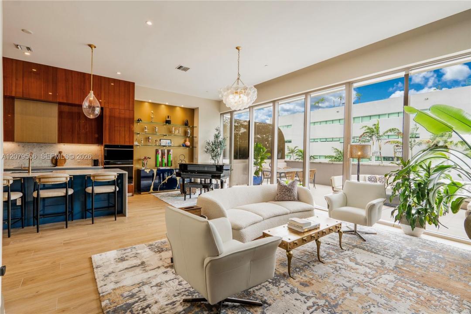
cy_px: 157
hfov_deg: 95.0
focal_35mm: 16
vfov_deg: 72.1
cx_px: 236
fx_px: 216
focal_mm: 11
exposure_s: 1/13
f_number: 8
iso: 250
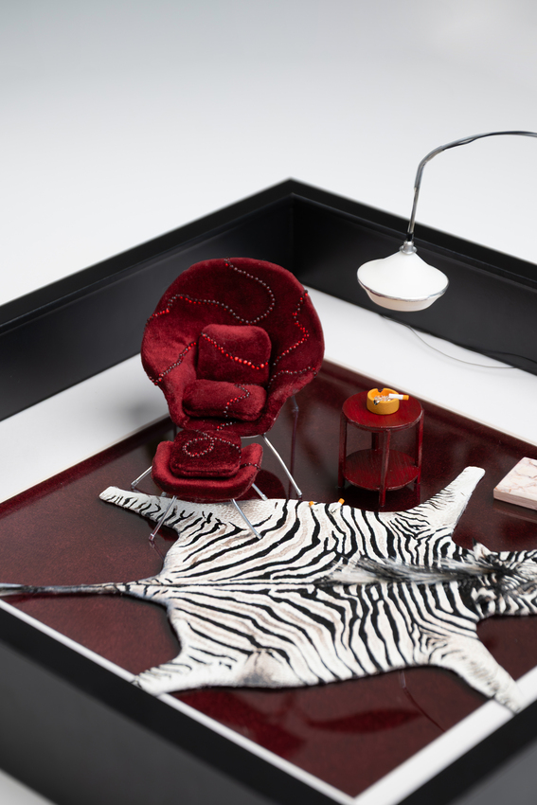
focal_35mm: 93
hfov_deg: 14.7
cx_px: 268
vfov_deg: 21.9
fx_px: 2080
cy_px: 402
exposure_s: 1/100
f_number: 5.3
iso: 800
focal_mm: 62
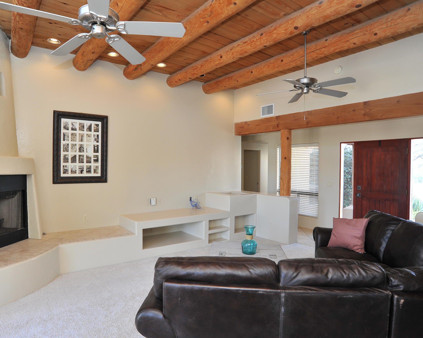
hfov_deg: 77.4
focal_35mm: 21
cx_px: 189
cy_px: 165
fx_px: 263
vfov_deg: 65.5
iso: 640
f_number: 8
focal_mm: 18
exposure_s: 1/40
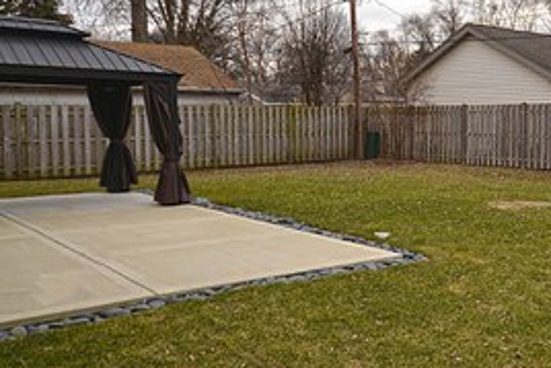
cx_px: 461
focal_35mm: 43
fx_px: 658
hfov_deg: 42.8
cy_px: 133
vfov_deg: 31.1
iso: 100
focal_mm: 12
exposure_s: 1/125
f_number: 5.6
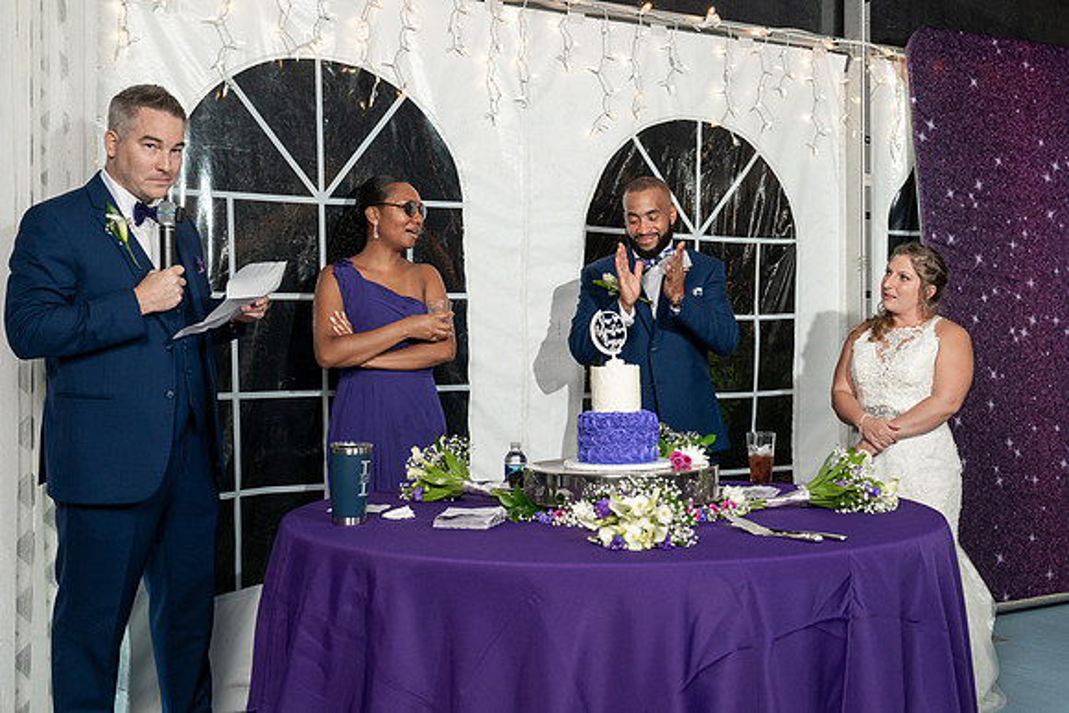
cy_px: 356
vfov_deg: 32.6
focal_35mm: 41
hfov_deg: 47.3
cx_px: 535
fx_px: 1222
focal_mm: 41
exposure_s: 1/200
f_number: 5.6
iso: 1600
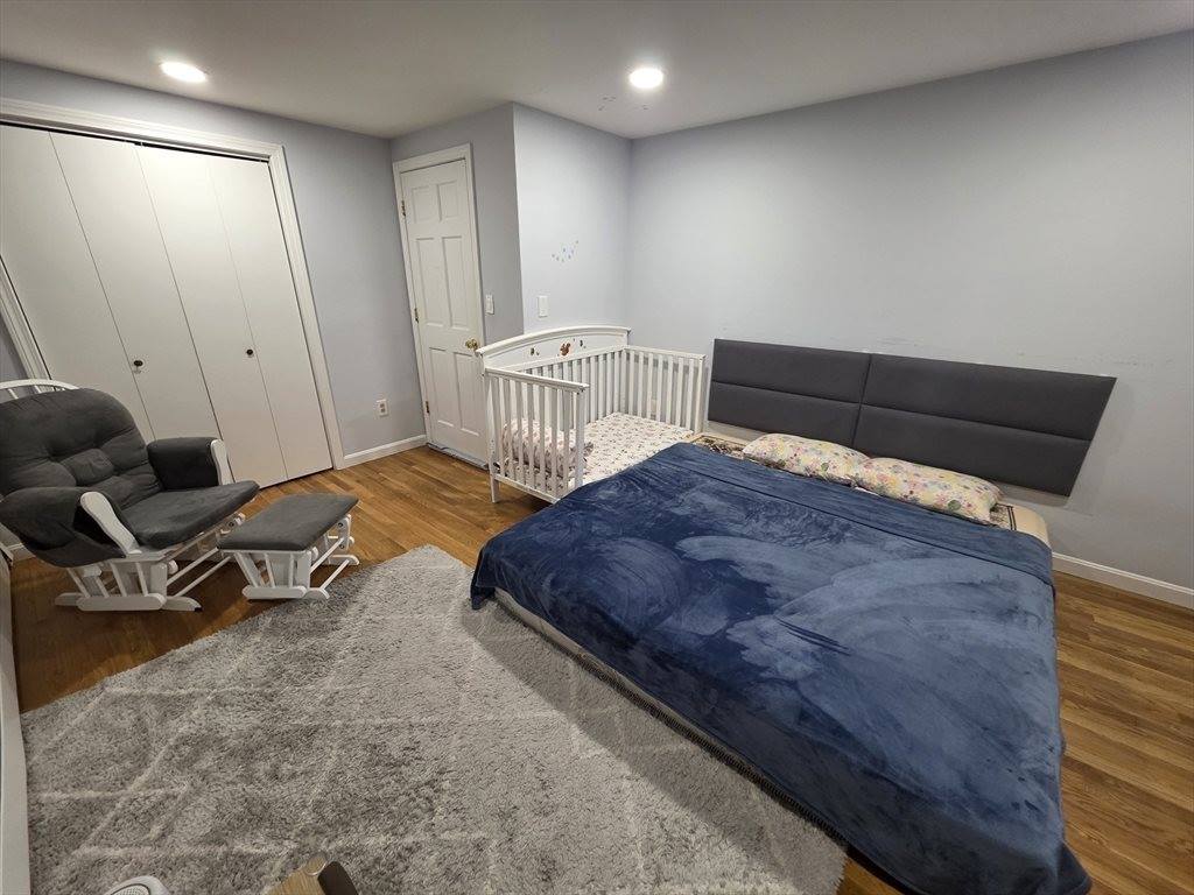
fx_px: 448
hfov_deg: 106.2
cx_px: 597
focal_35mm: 13
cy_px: 448
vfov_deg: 89.9
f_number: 1.9
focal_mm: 2.2
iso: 200
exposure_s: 1/60
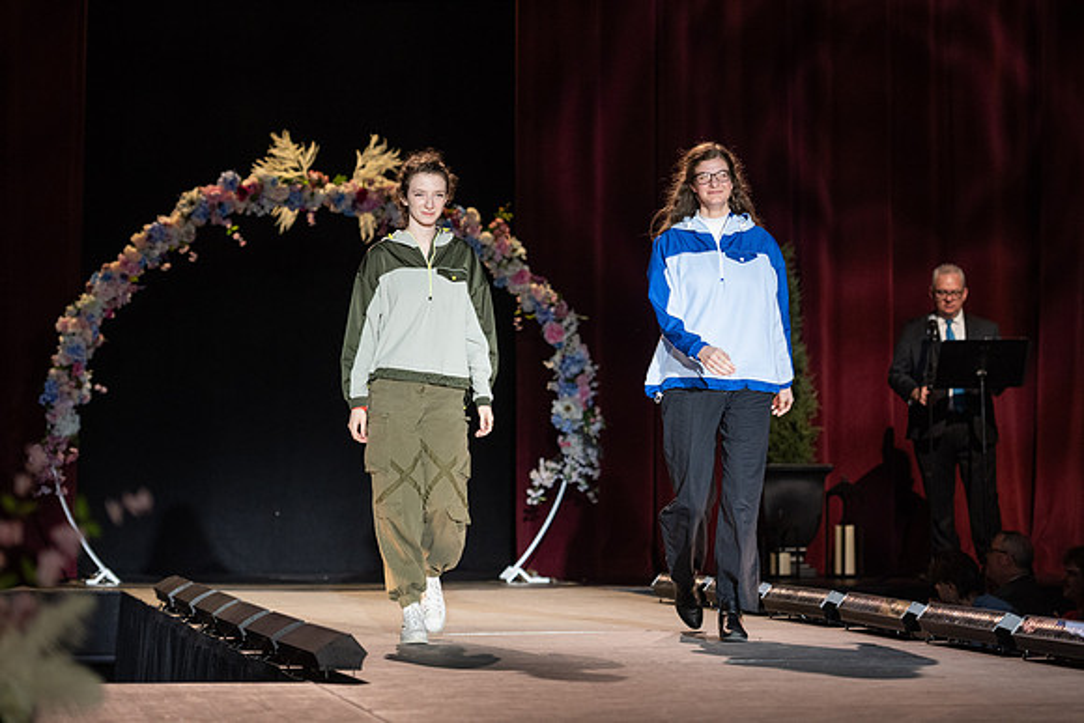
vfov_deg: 10.3
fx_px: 4008
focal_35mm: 133
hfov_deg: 15.4
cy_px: 299
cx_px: 595
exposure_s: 1/1000
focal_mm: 112
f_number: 2.8
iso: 800
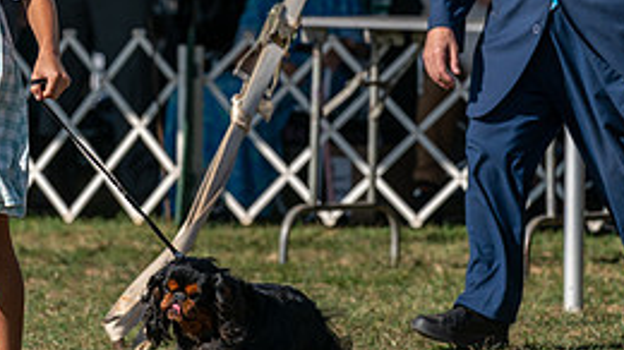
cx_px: 239
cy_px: 55
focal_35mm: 364
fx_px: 6020
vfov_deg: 3.3
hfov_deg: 5.9
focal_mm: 134
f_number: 4.5
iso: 125
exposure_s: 1/1250
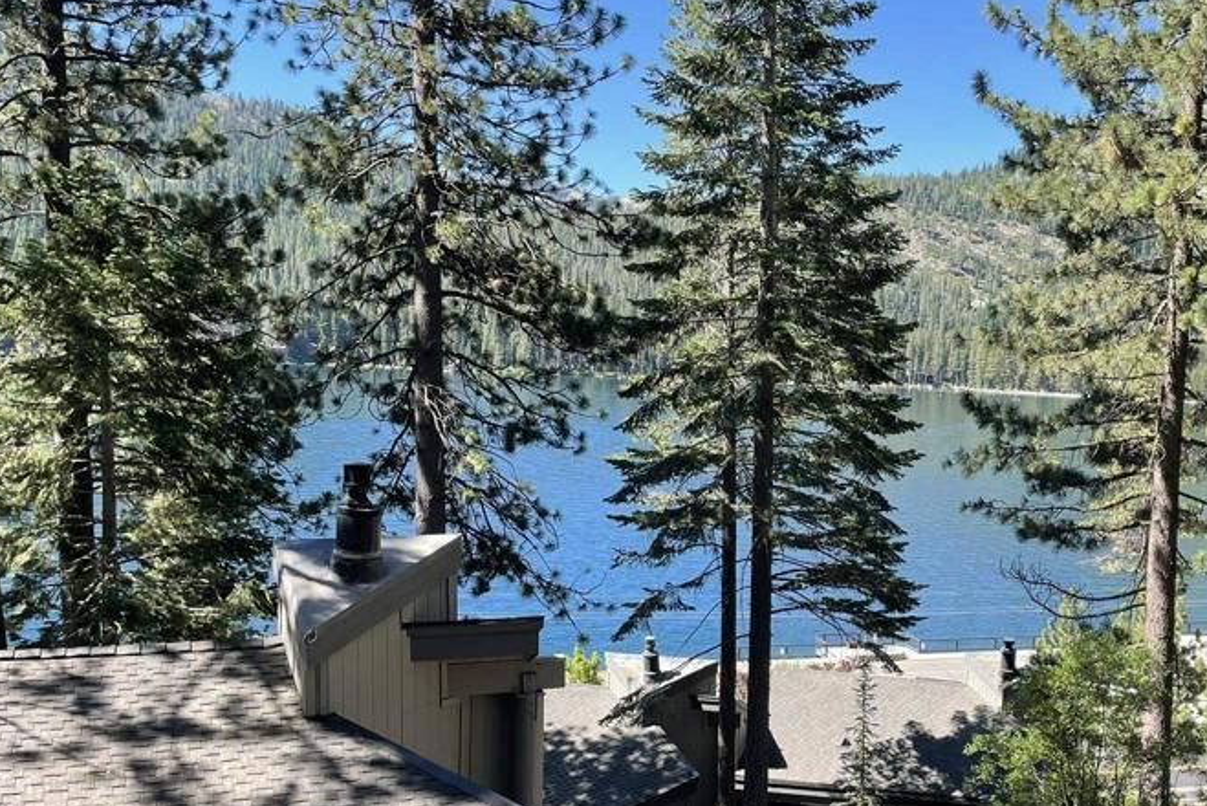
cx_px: 859
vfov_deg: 31.6
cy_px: 553
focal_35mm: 42
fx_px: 1409
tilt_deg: -8.1
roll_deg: -2.0
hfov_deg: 45.2
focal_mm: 4.2
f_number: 1.6
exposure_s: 1/882
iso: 32
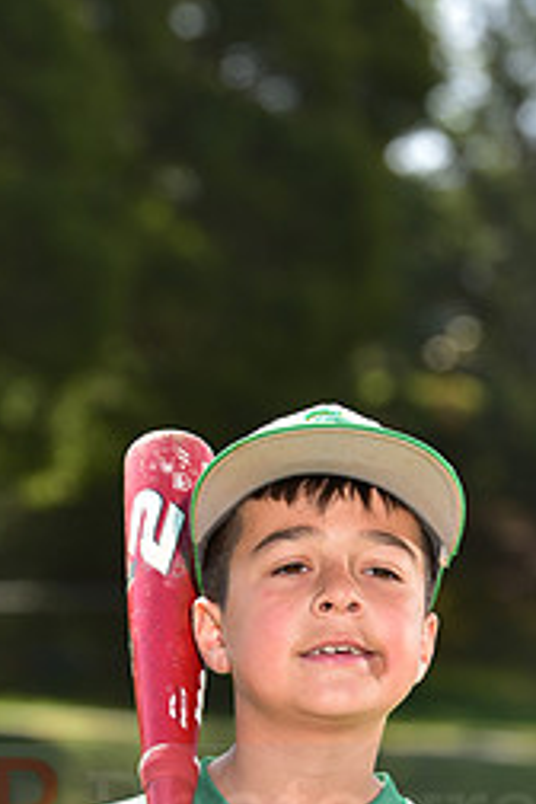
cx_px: 317
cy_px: 788
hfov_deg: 4.6
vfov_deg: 6.9
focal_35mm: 299
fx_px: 6677
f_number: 5
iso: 80
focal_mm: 130
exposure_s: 1/200
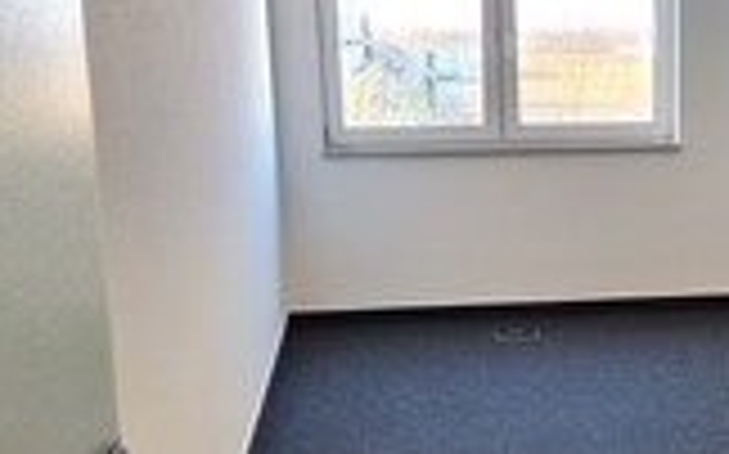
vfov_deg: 19.0
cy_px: 306
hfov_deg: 29.2
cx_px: 634
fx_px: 1350
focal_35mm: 68
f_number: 1.8
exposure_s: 1/100
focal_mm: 5.4
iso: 100
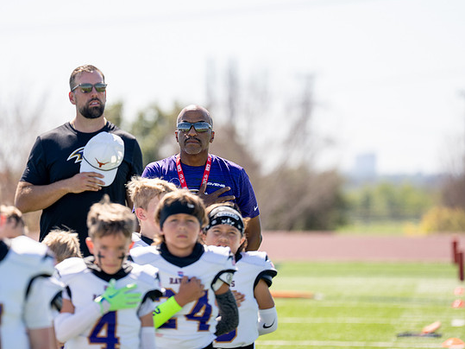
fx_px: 3478
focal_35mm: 259
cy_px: 150
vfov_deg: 5.7
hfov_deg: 7.6
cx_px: 198
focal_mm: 200
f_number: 2.8
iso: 125
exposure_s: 1/1600
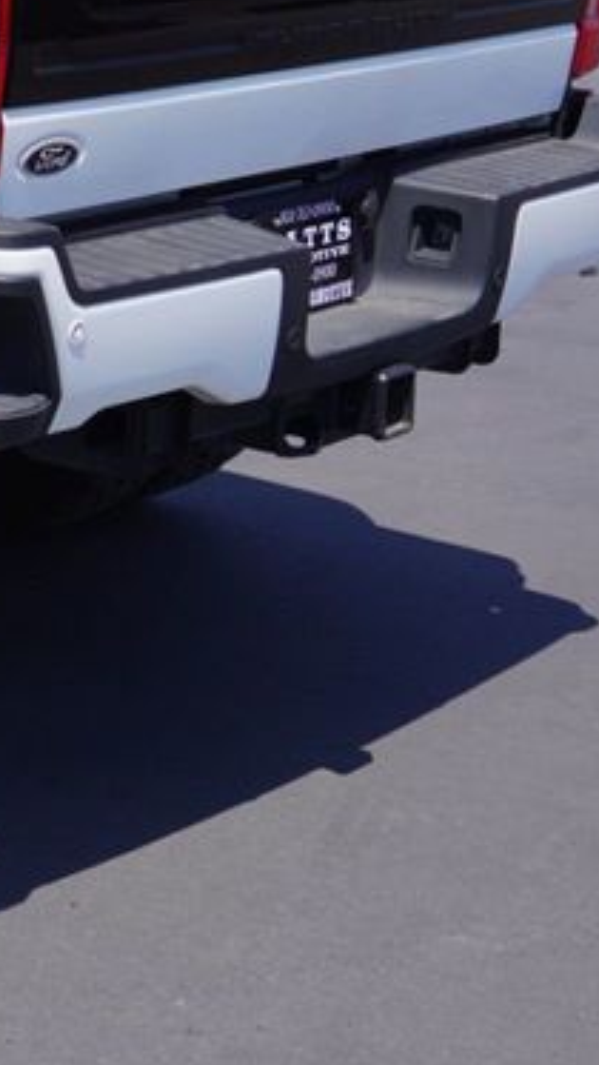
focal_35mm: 95
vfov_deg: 22.0
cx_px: -679
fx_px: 2681
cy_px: 154
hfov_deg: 11.3
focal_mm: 22
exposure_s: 1/160
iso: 100
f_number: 10
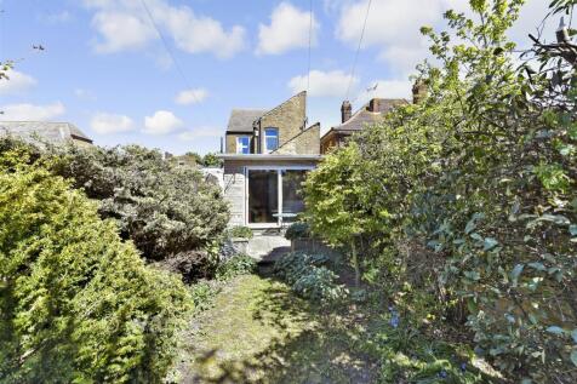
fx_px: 240
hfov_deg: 100.4
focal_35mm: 15
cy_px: 192
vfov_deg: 77.3
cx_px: 288
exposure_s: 1/250
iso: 500
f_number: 8
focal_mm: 10
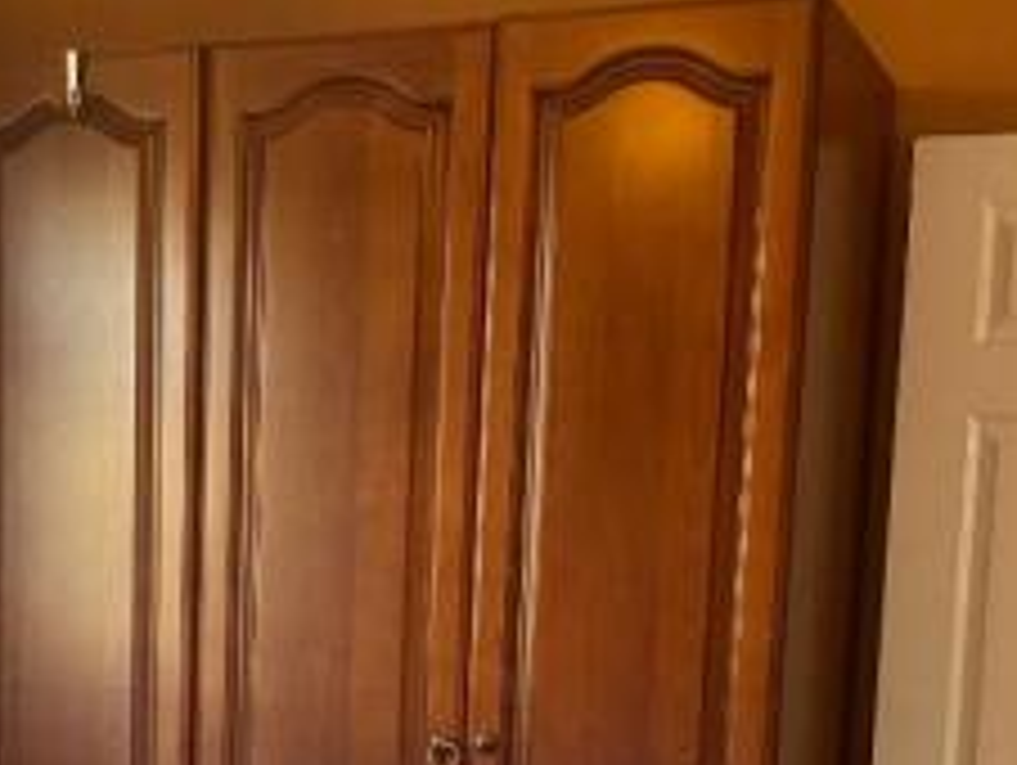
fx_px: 1971
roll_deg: -2.0
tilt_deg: -10.0
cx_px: 299
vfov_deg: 21.2
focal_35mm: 67
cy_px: 758
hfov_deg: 28.6
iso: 200
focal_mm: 4.25
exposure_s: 1/50
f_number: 1.8
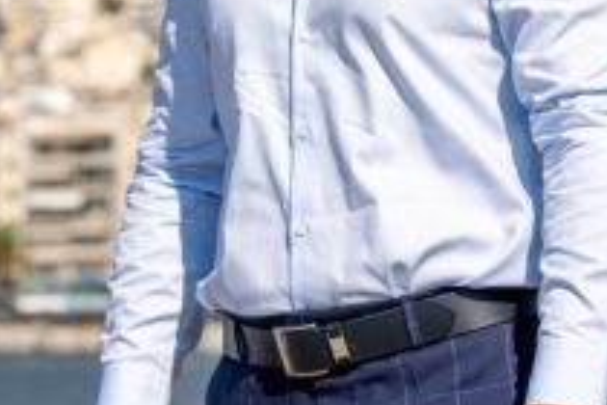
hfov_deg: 7.3
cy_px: -162
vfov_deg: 4.8
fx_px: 4754
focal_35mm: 282
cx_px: 162
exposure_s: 1/1250
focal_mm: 85
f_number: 5
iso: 100
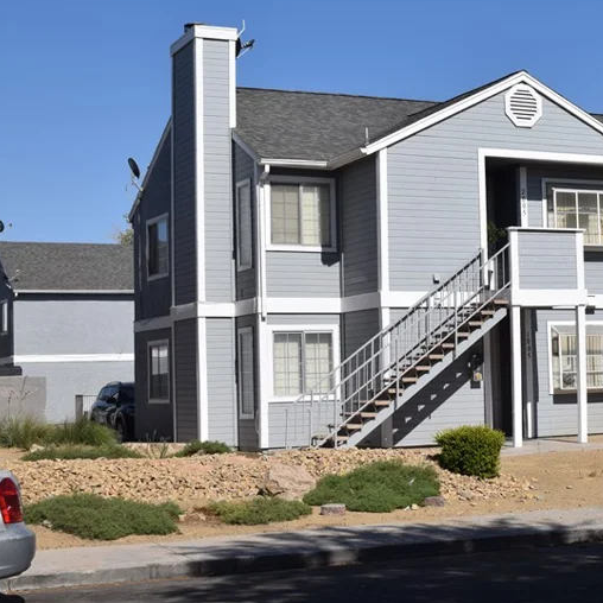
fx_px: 1419
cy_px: 264
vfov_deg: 24.0
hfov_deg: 23.6
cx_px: 501
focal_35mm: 72
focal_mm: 28
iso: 200
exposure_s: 1/500
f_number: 11
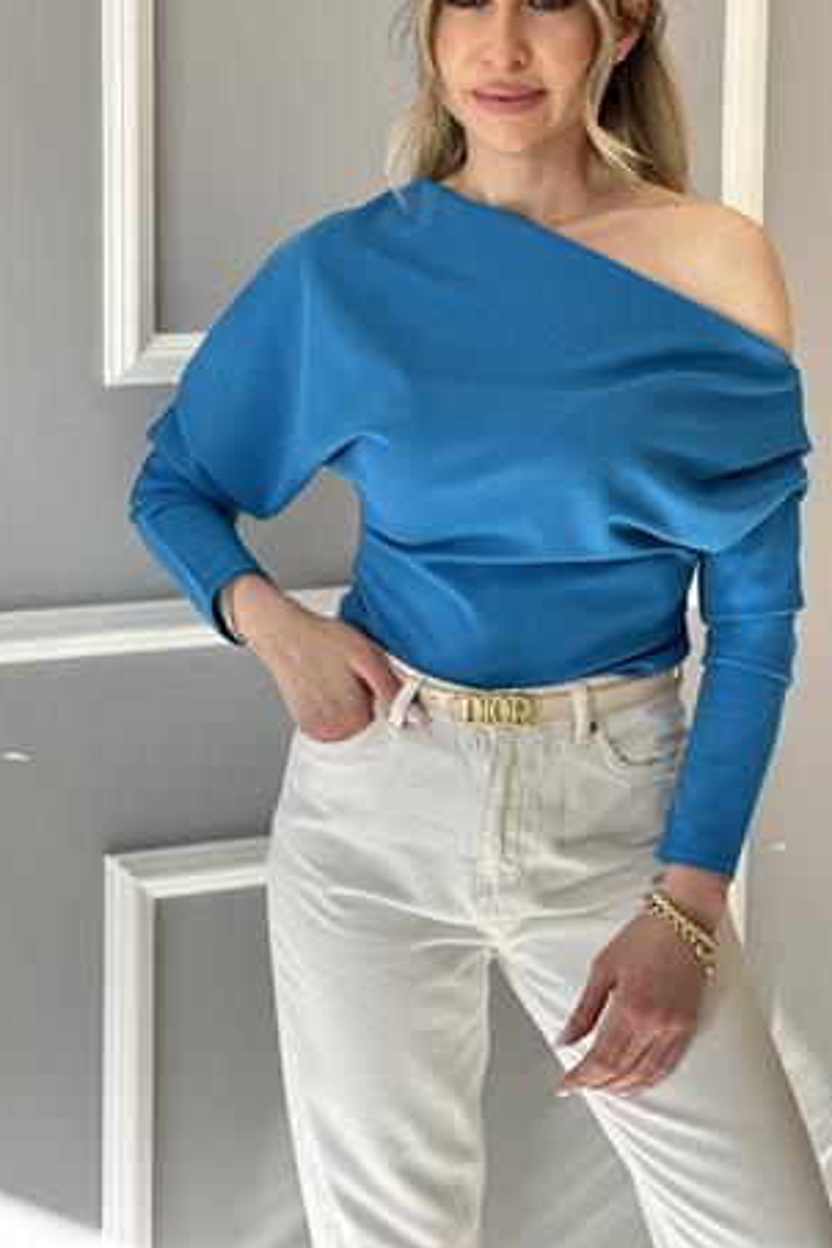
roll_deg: -1.7
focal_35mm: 92
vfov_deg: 22.1
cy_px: 534
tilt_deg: -7.6
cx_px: 529
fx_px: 3189
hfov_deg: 14.8
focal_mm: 9
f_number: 2.8
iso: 80
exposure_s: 1/121
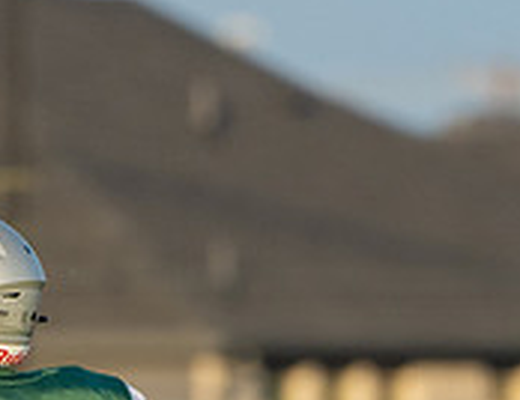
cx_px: 130
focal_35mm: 2302
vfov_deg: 0.7
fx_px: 34917
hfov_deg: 0.9
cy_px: 681
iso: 800
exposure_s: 1/1250
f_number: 5.6
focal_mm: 400
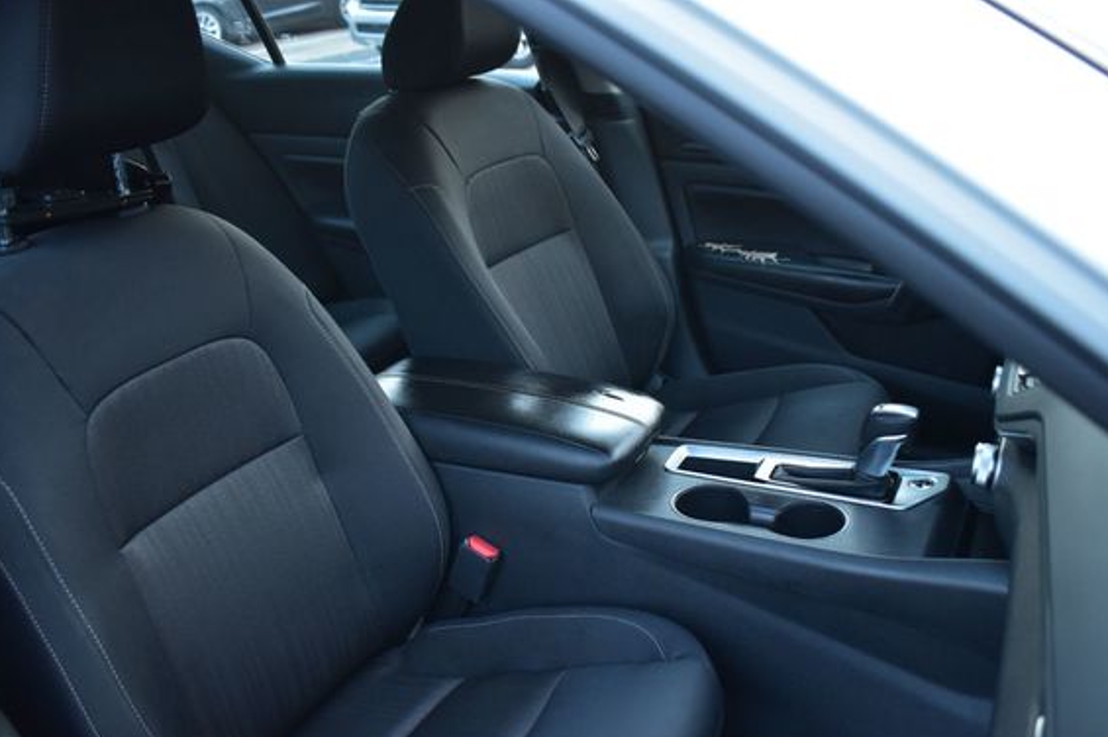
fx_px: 1046
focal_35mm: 34
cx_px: 555
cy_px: 416
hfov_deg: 55.8
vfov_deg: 38.8
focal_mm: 20
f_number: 4
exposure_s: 1/15
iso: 1600
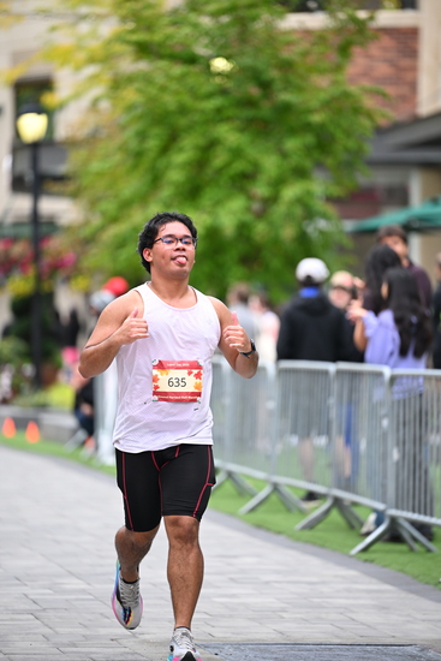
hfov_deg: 6.9
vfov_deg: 10.3
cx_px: 220
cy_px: 330
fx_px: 3672
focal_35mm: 200
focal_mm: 200
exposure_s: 1/1600
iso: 800
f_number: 2.8
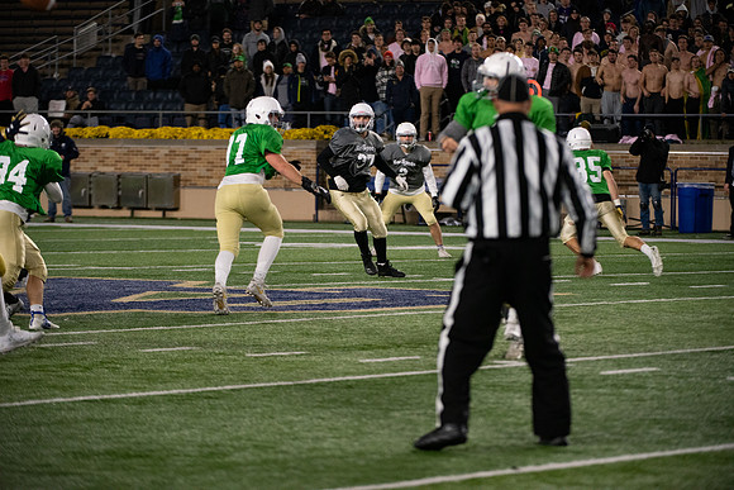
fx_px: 4079
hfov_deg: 10.3
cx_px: 367
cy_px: 245
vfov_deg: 6.9
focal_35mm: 200
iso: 3200
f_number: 4
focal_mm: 200
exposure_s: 1/500
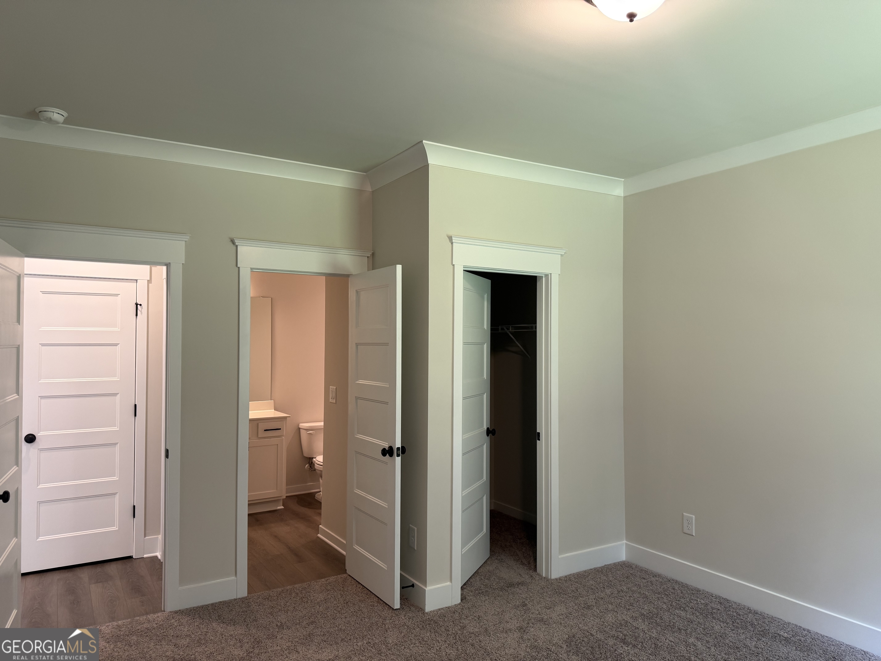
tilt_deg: +2.1
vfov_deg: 56.8
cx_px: 440
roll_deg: +0.0
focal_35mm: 24
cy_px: 330
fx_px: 611
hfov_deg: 71.6
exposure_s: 1/60
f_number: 1.78
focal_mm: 6.76
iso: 100
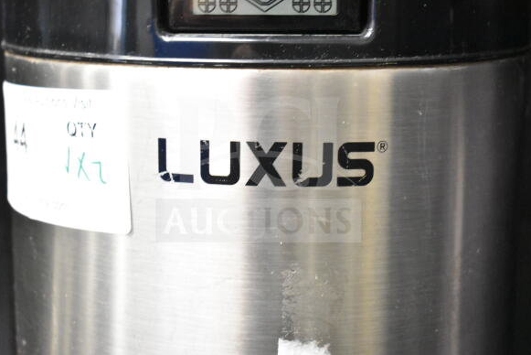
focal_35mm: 63
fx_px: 930
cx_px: 258
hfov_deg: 31.9
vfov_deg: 21.6
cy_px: 170
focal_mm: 40
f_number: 5
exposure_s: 1/60
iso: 9000
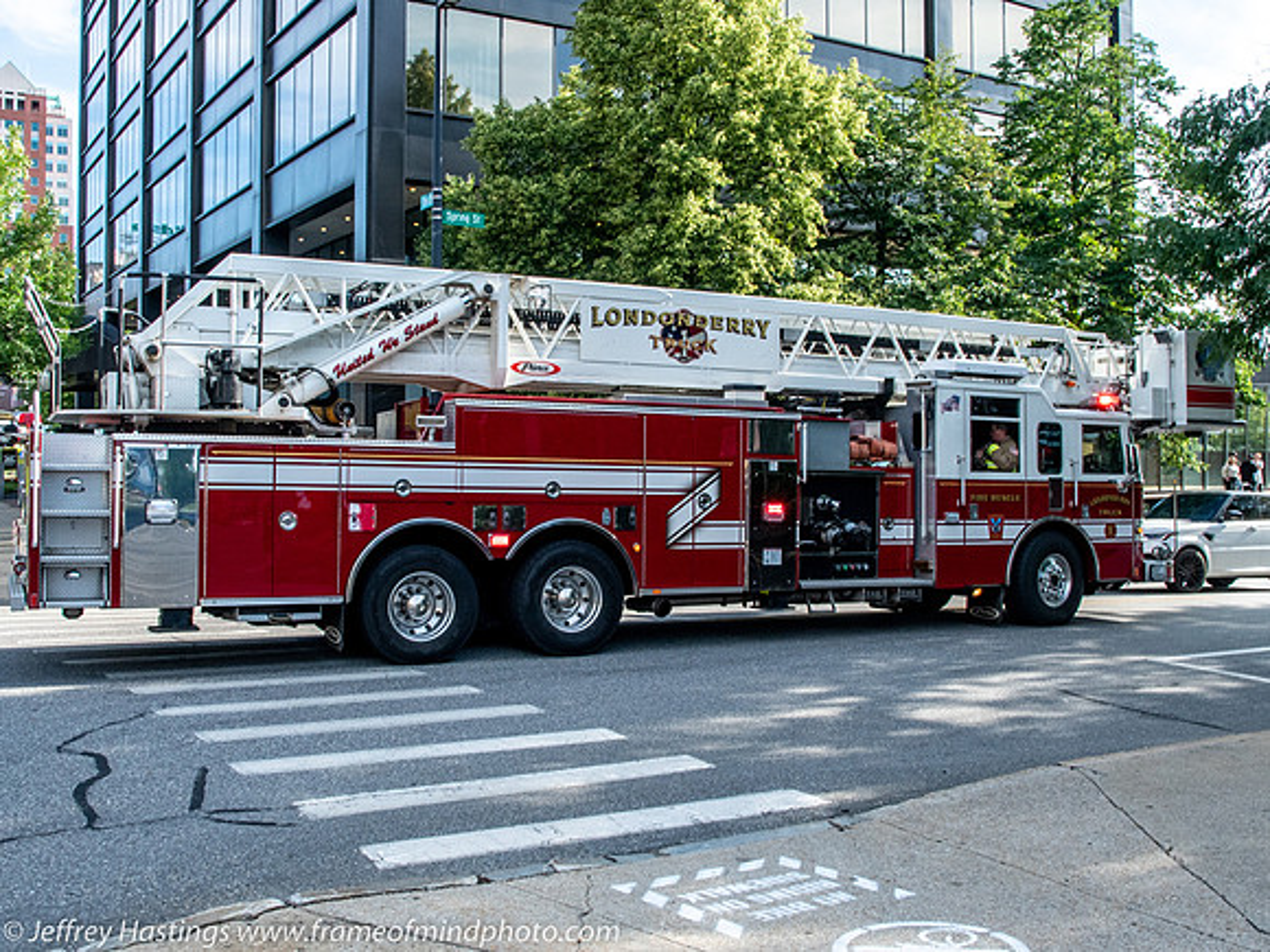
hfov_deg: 54.7
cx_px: 620
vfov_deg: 42.4
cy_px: 463
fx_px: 1226
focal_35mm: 33
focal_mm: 16
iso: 320
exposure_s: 1/250
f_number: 13
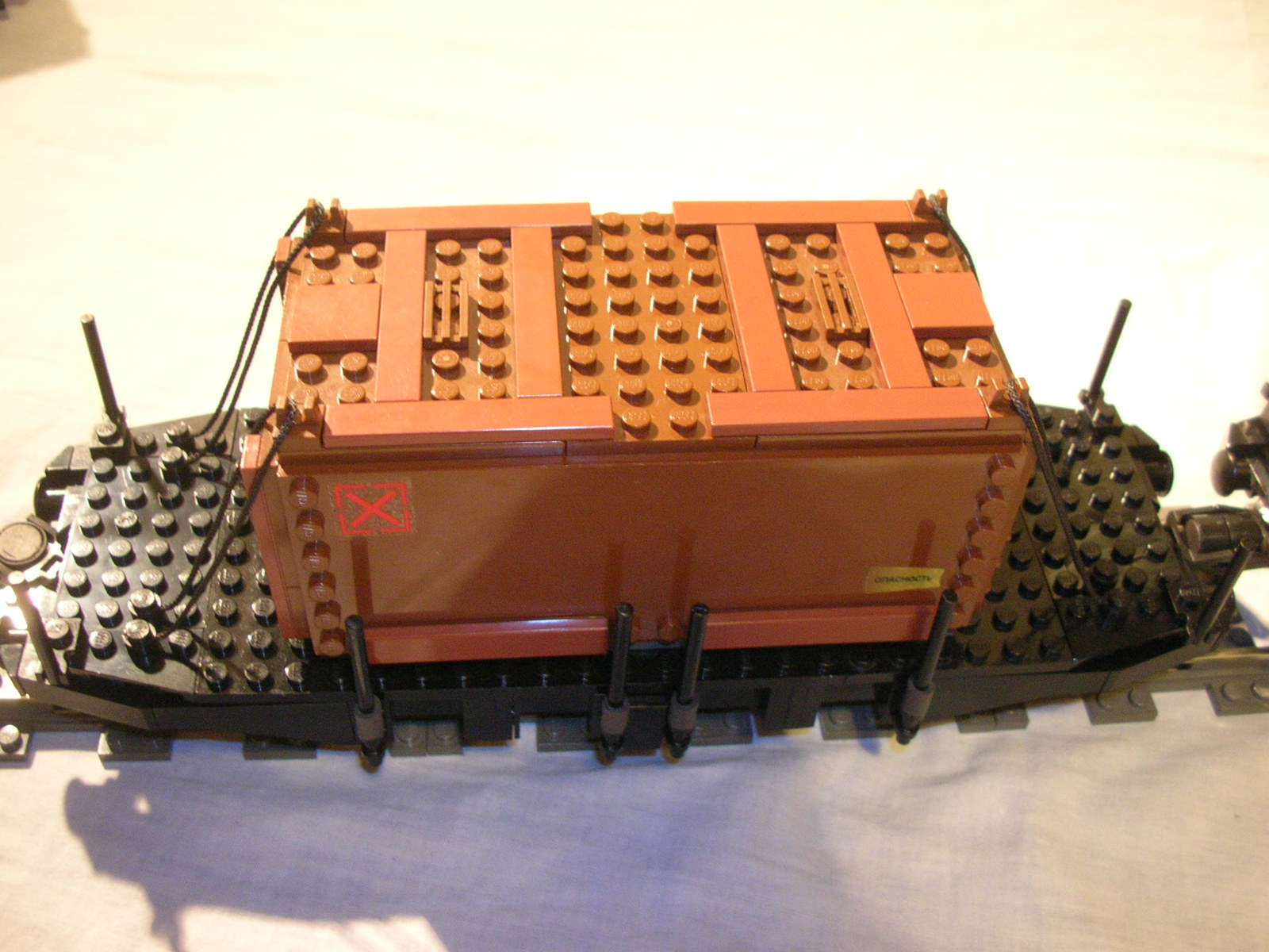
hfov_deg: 52.6
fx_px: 1283
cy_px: 476
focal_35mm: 35
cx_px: 634
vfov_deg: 40.7
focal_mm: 5.8
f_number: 2.8
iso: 190
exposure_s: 1/6
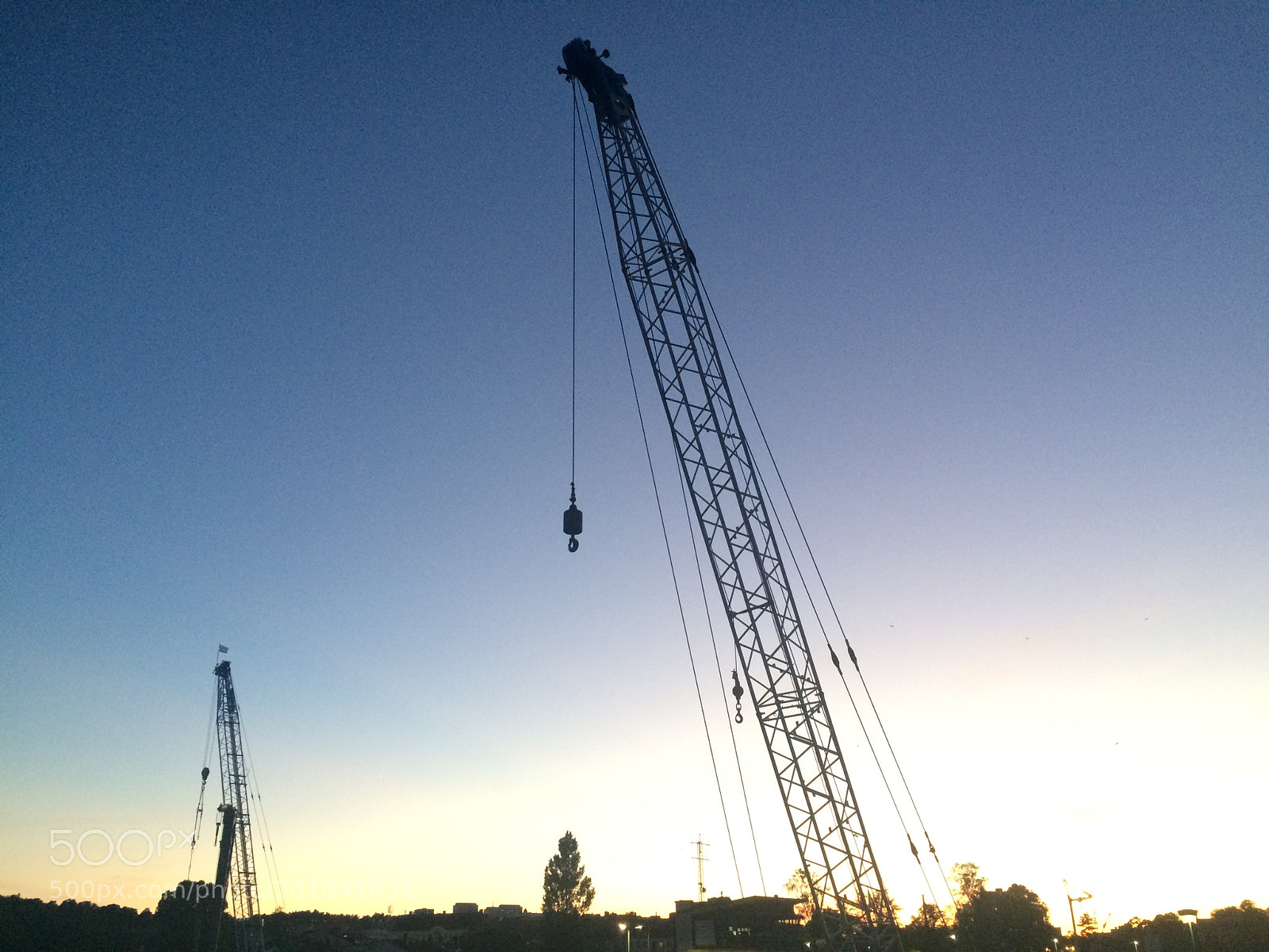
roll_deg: +1.5
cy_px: 476
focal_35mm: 29
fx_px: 1063
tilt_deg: +23.9
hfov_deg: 61.7
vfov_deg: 48.2
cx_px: 634
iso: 250
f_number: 2.2
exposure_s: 1/33
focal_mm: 4.15
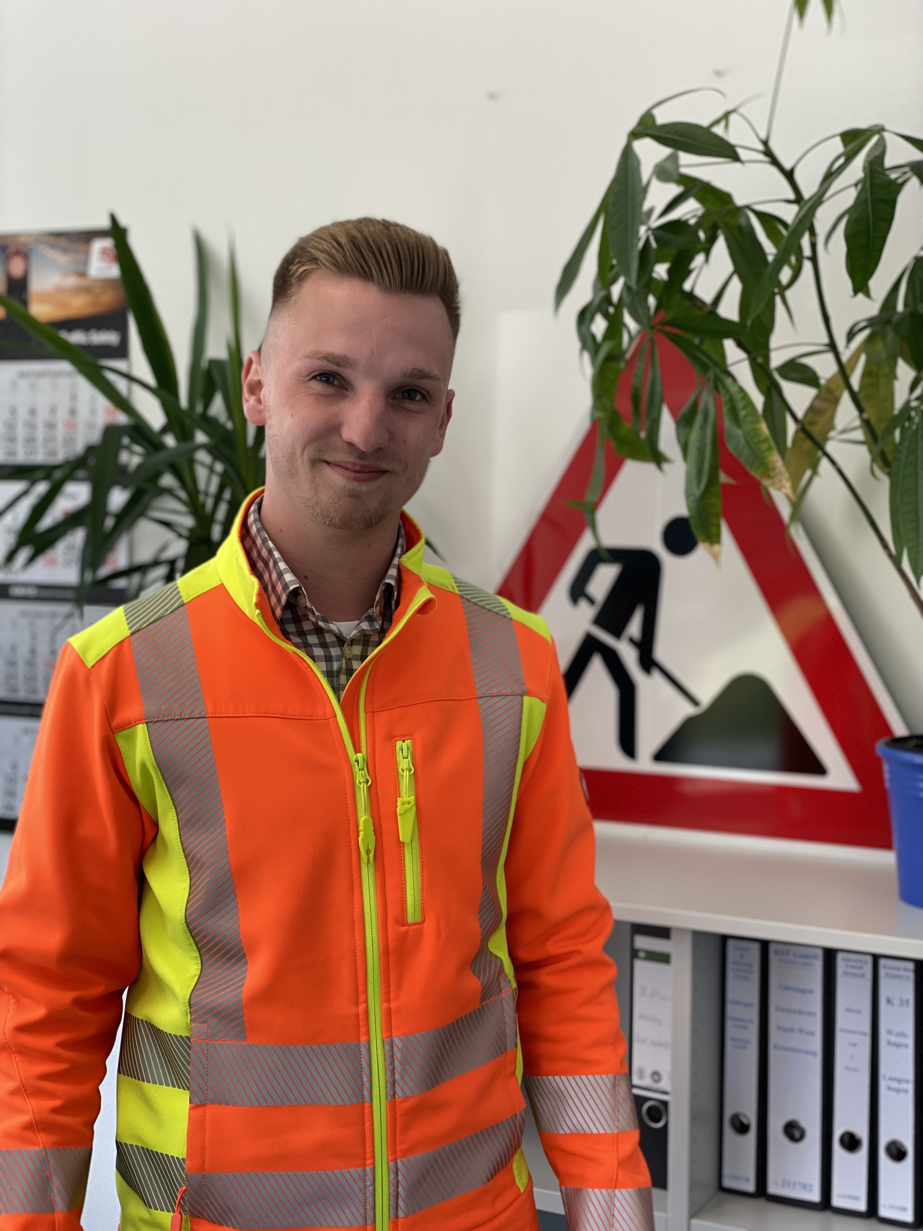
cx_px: 462
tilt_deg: -3.1
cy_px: 616
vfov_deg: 36.8
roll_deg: -0.2
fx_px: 1849
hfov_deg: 28.0
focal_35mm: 52
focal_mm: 6
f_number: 2
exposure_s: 1/100
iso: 40
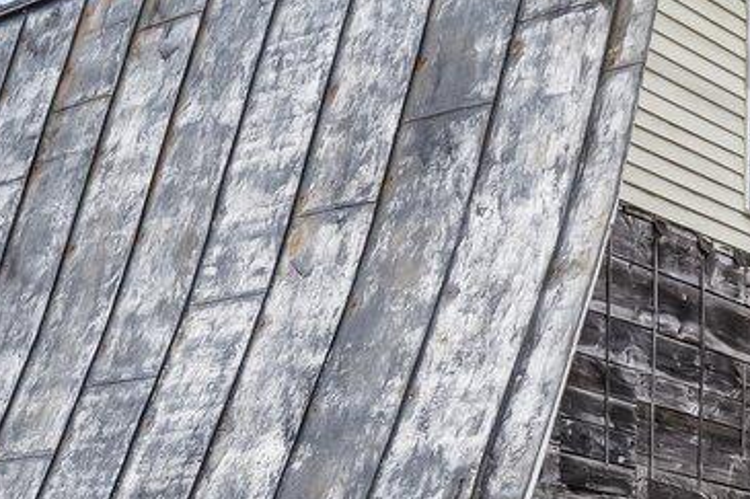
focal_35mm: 101
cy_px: 759
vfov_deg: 12.8
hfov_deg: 19.8
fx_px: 2103
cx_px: 74
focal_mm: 18
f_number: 8
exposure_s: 1/320
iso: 320
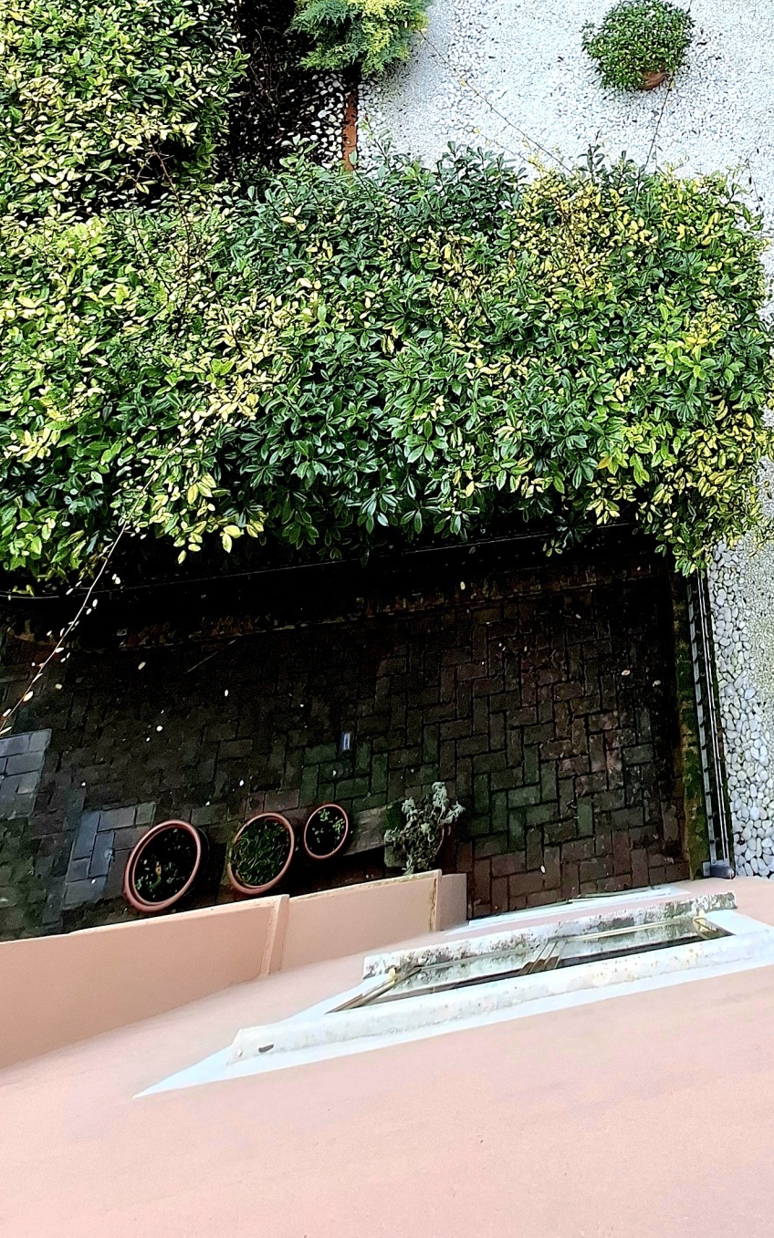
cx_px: 682
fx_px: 878
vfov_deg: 58.2
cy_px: 83
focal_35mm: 26
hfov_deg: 43.8
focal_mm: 1.74
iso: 50
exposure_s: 1/50
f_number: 2.2
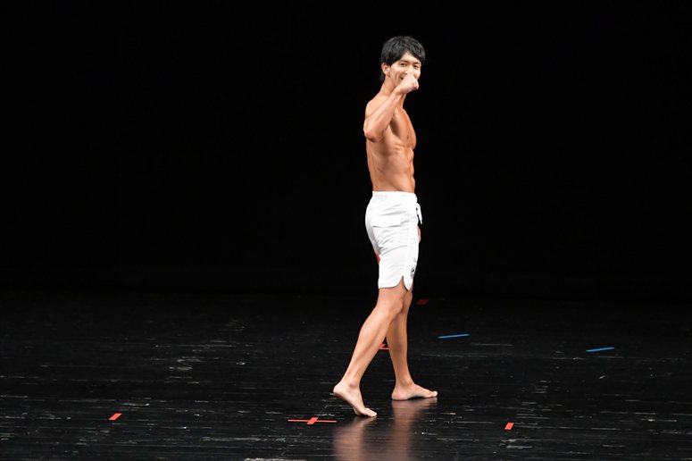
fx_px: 5188
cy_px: 230
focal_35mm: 270
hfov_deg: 7.6
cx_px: 346
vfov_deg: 5.1
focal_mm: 180
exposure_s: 1/400
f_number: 5.6
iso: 3200
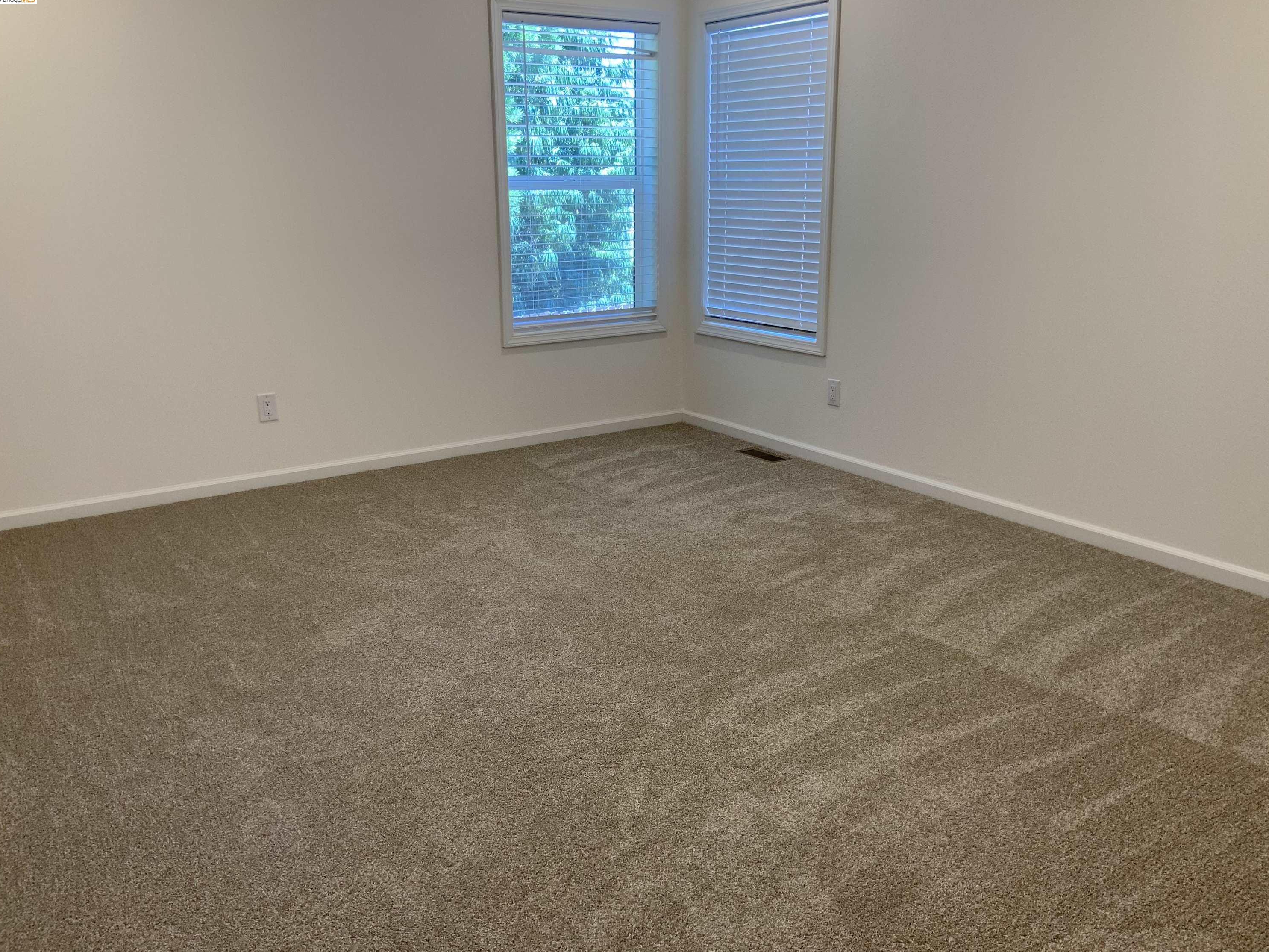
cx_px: 639
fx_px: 1100
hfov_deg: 60.0
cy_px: 483
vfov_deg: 46.8
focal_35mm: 30
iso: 40
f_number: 1.8
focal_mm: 3
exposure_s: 1/60
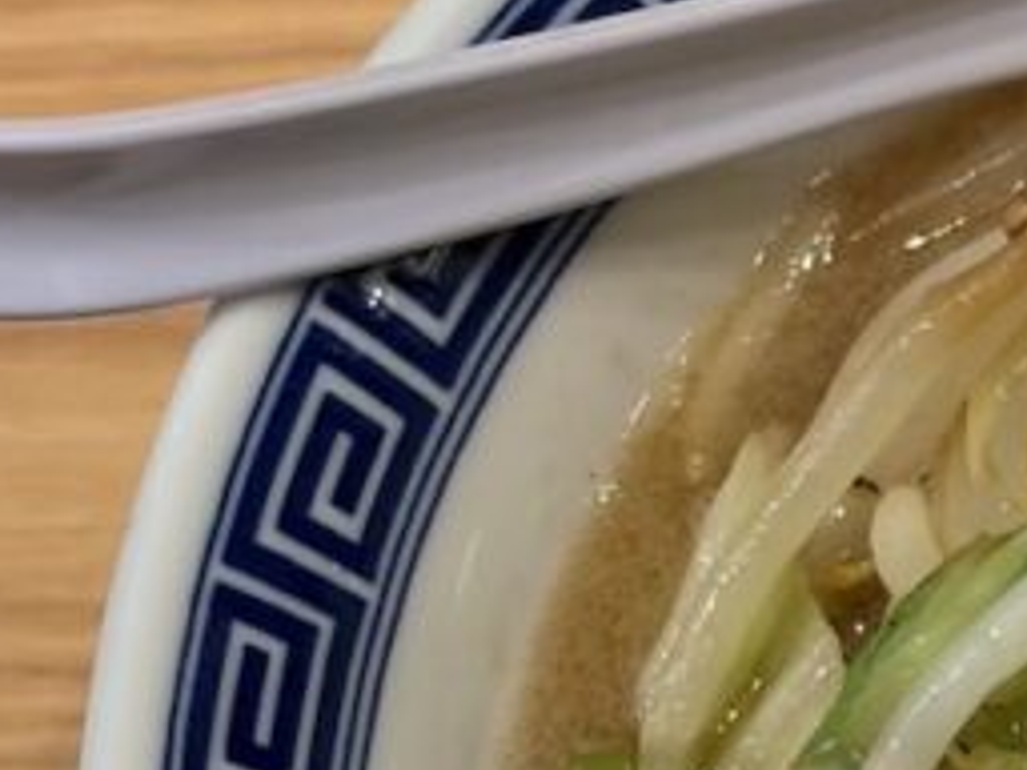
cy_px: 946
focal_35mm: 208
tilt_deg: -63.6
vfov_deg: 7.1
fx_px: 6171
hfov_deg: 9.1
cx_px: 1809
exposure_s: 1/50
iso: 50
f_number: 1.6
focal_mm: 5.96
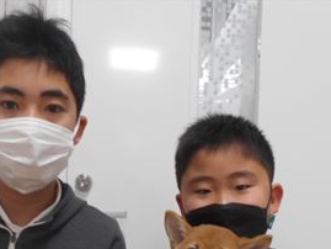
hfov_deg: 33.2
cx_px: 149
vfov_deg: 23.7
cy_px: 271
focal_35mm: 58
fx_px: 555
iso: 160
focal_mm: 4.6
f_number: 3.2
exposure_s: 1/30
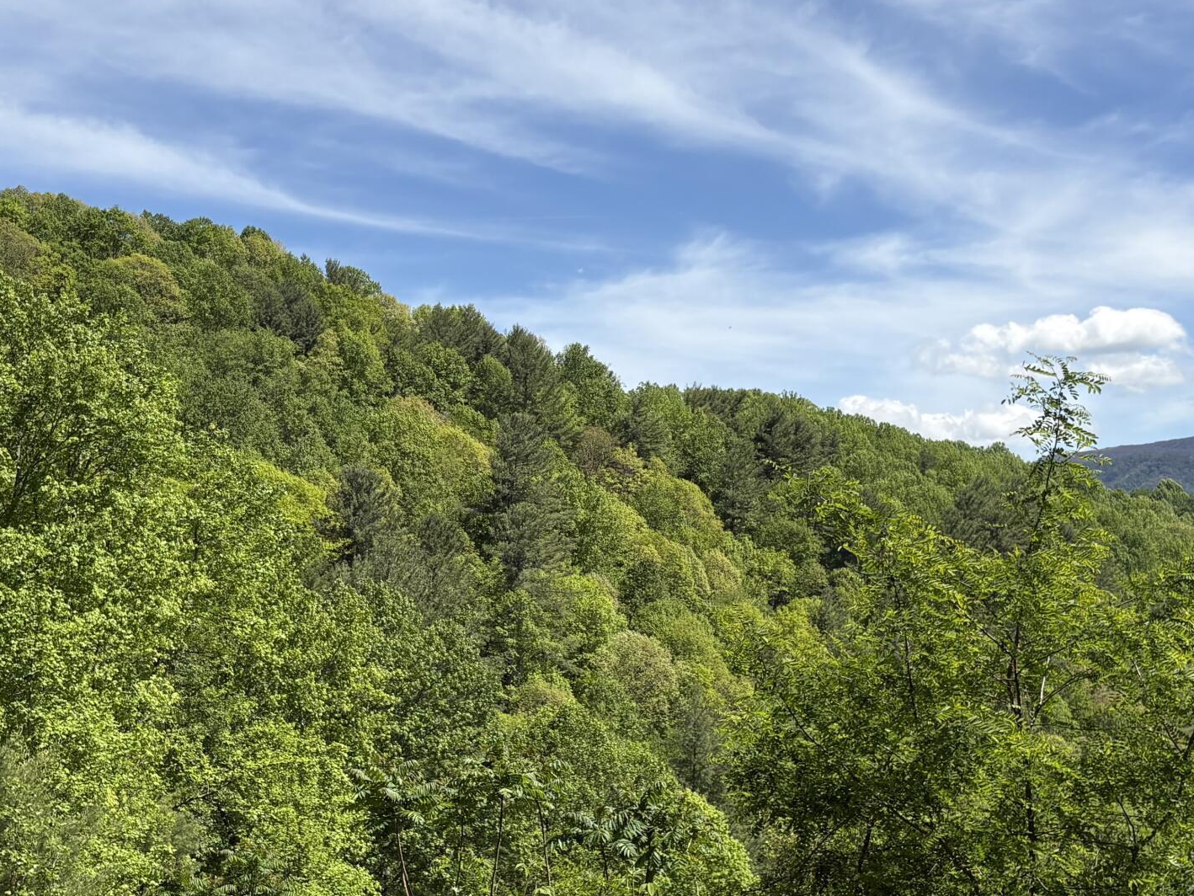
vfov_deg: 26.6
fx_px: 1897
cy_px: 492
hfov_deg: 34.9
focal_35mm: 55
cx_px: 560
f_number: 1.6
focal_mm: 5.96
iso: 50
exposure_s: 1/3623
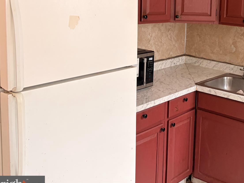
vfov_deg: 29.3
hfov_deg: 37.3
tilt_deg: -3.9
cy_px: 25
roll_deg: -2.4
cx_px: 215
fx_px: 338
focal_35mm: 48
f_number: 1.6
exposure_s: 1/60
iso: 250
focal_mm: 5.96
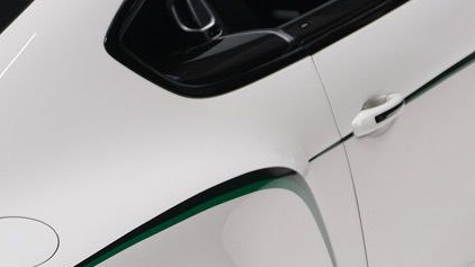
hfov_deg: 10.7
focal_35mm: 197
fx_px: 2480
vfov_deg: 6.1
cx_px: -143
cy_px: 328
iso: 500
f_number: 3.6
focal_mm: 32.9
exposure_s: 1/20
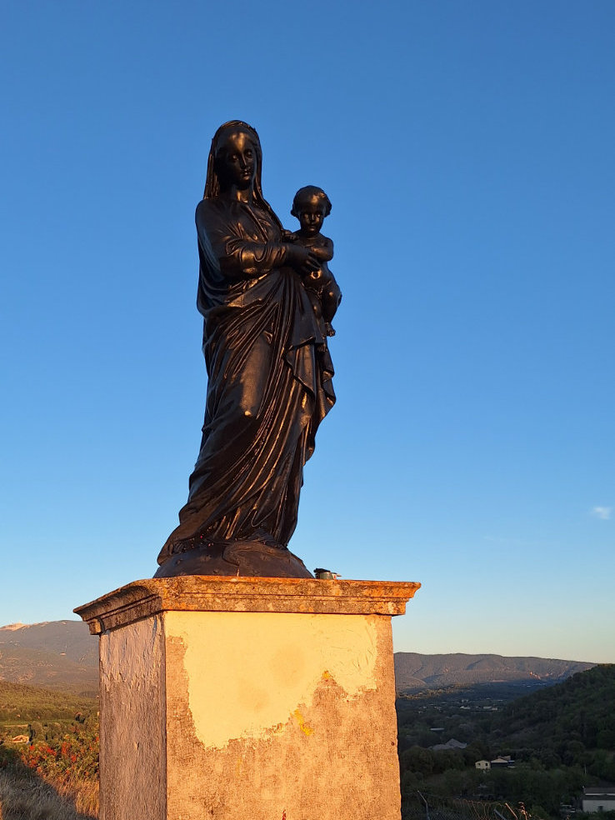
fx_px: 545
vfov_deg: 73.9
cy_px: 410
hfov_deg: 58.9
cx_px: 308
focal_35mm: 23
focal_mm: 5.5
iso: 40
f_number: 1.8
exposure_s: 1/859
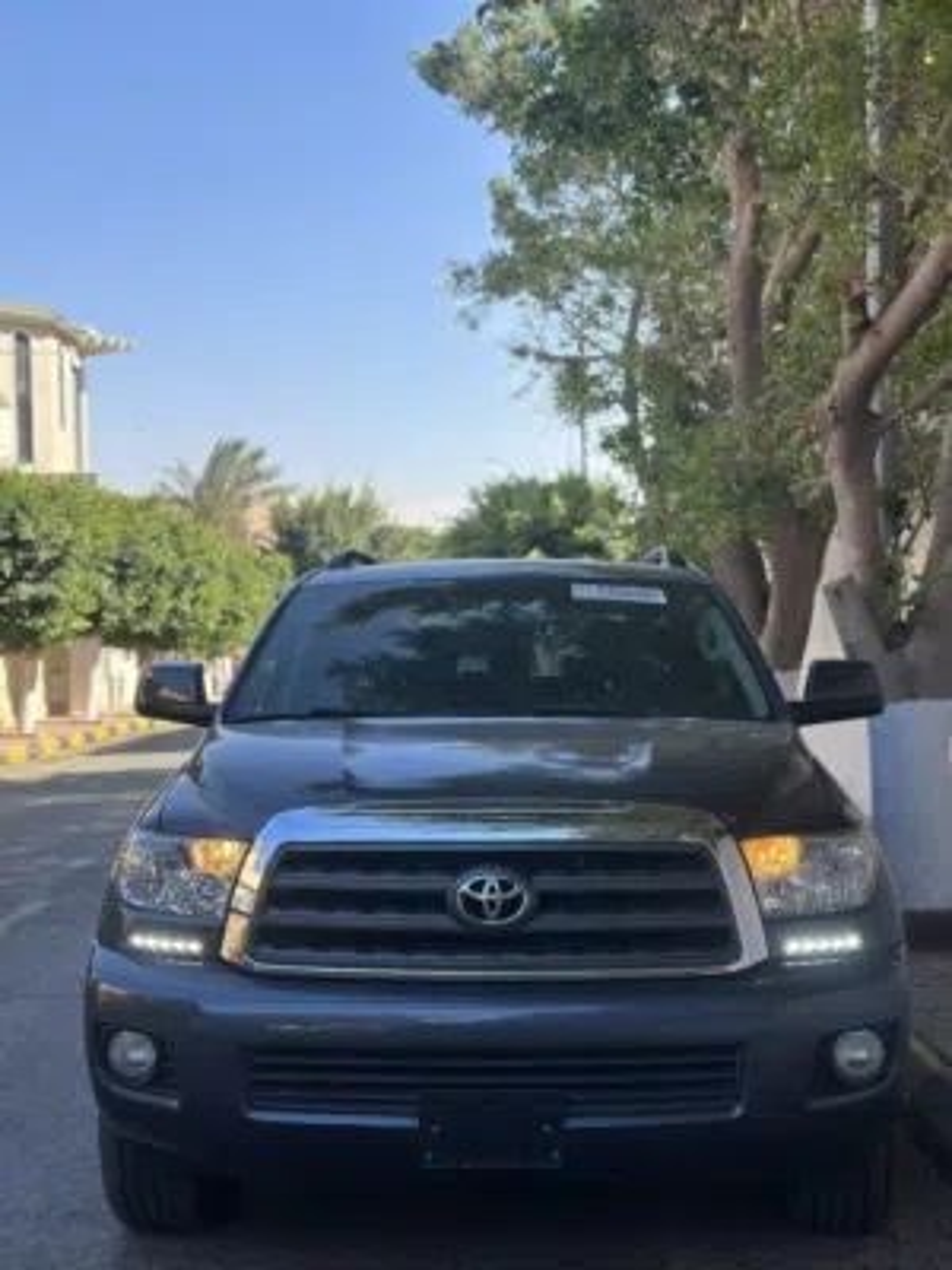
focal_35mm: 48
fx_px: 1760
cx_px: 476
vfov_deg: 39.7
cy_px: 635
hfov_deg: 30.3
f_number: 1.78
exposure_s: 1/2410
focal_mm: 6.86
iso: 80
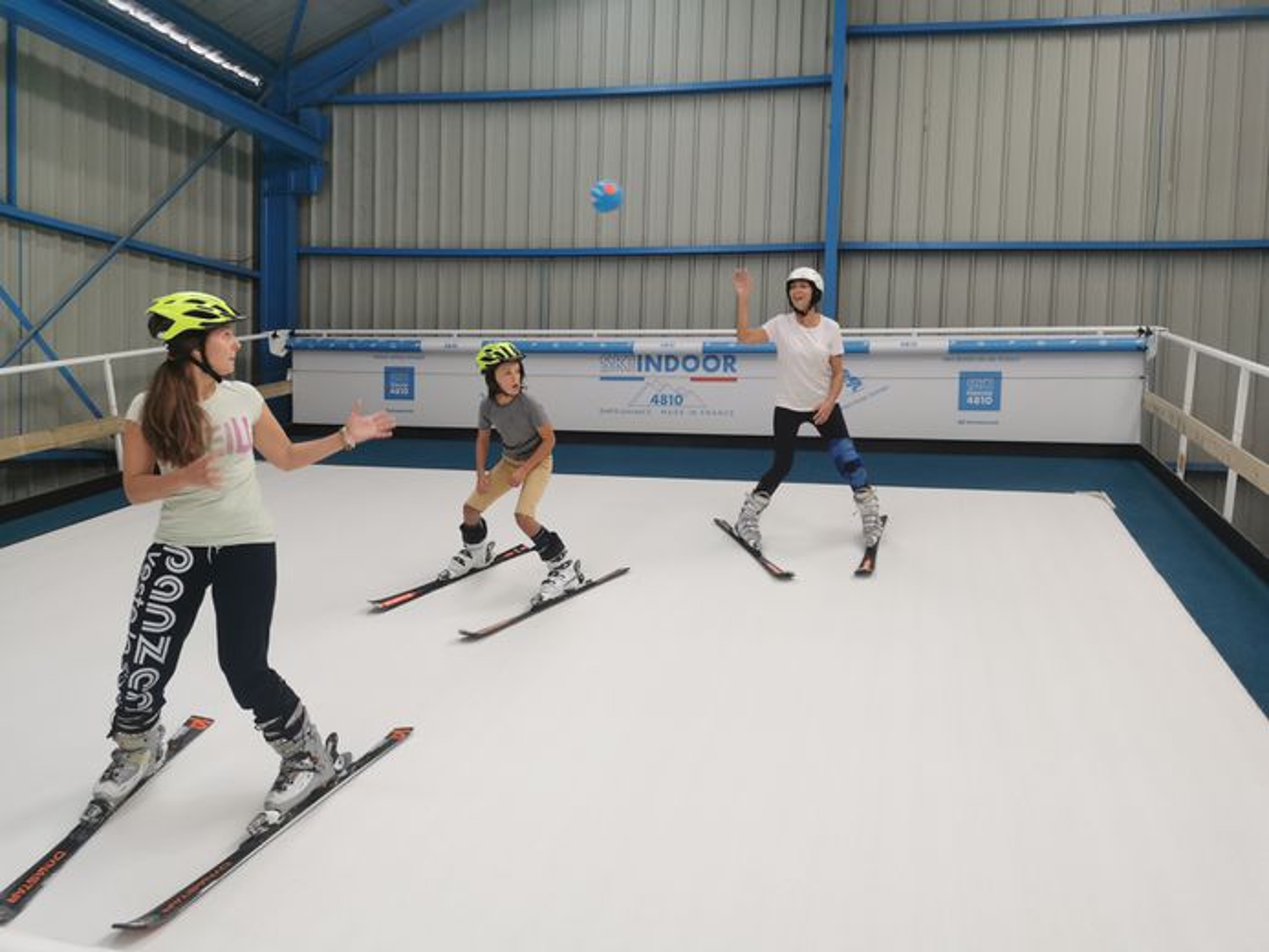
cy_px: 476
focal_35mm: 27
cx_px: 634
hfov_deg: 65.3
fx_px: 990
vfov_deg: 51.4
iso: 125
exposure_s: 1/100
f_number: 1.8
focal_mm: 5.58
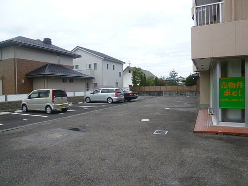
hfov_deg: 71.6
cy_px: 93
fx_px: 172
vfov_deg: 56.8
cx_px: 124
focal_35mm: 24
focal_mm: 4.3
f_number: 2.5
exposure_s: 1/1000
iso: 100
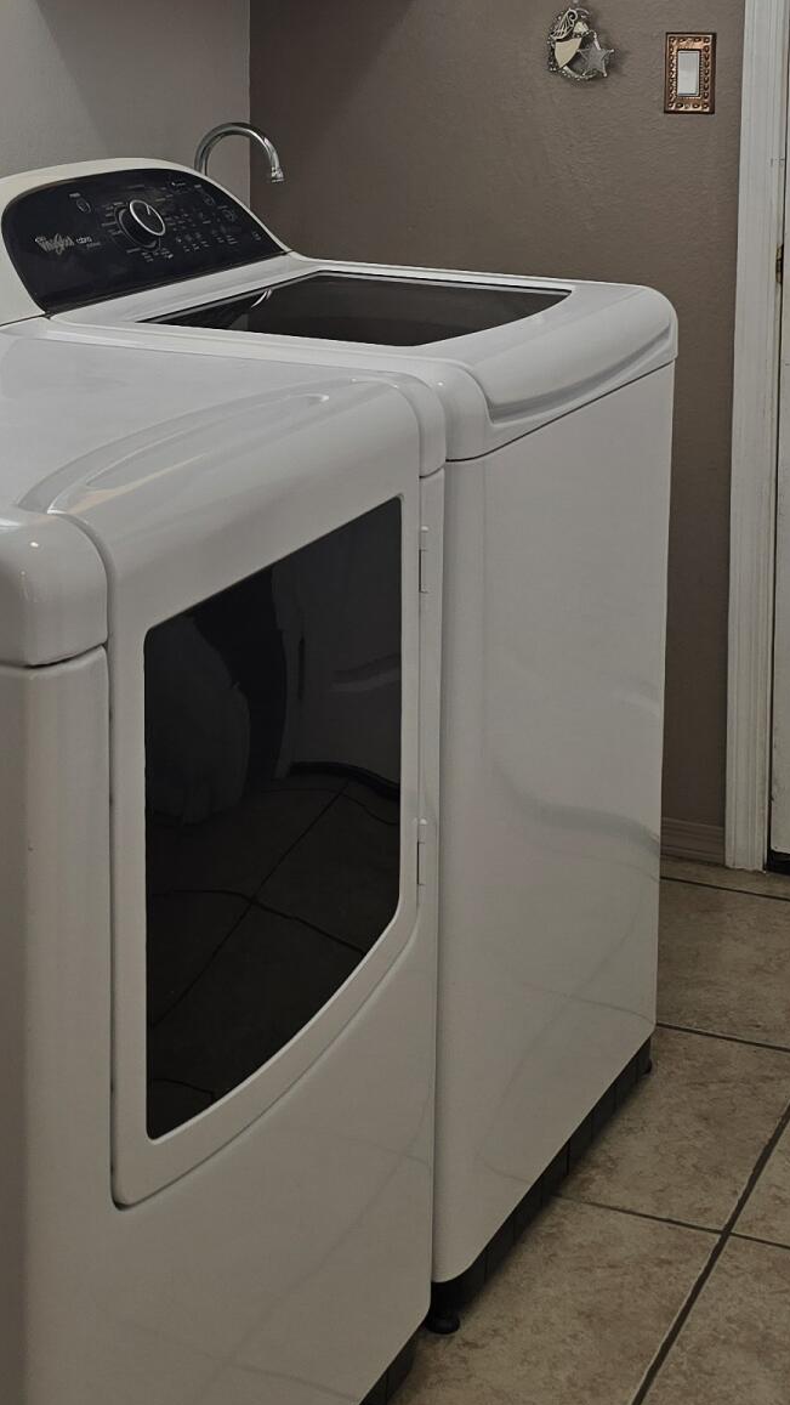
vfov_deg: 31.4
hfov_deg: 18.5
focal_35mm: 65
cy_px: 249
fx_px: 2420
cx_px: 305
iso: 40
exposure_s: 1/120
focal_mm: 6.3
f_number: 1.7
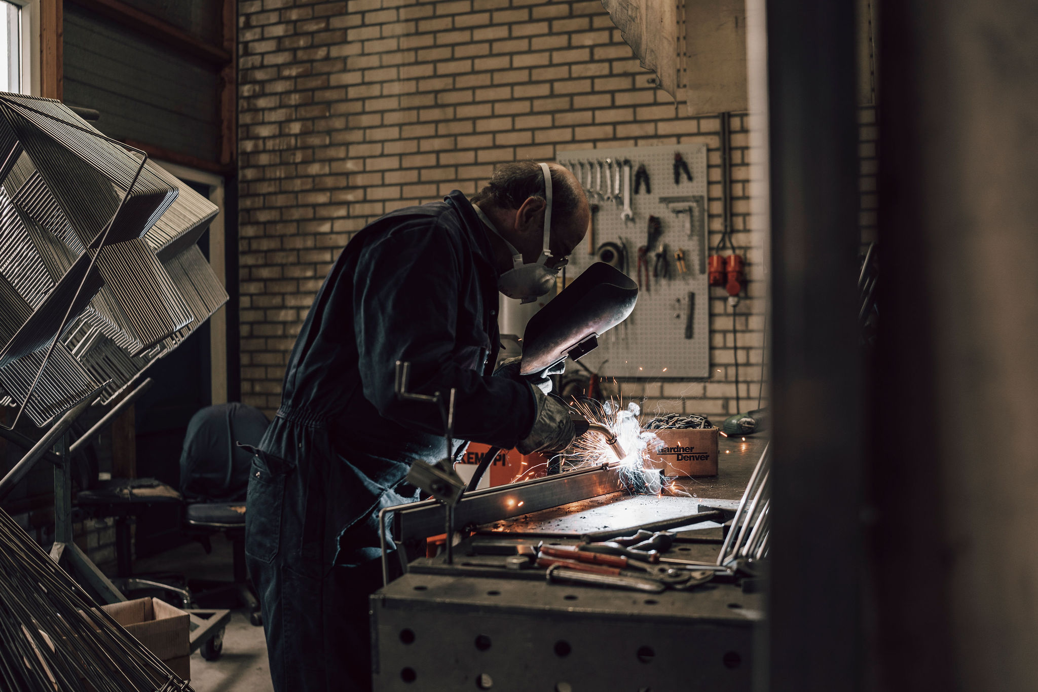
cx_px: 519
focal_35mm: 36
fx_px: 1024
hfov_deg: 53.8
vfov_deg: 37.3
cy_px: 346
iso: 200
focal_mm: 35
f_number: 2.5
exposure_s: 1/80
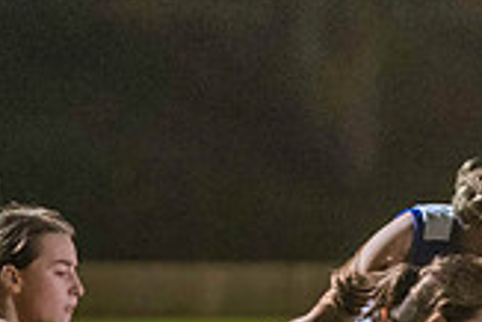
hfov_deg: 3.0
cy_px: 477
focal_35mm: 698
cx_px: 453
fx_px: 9354
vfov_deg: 2.0
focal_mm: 120
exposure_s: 1/1000
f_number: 2.8
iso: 10000
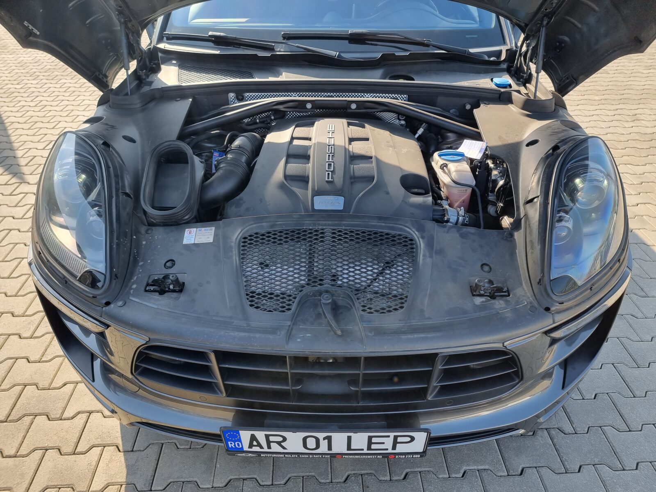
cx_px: 328
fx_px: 455
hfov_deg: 71.6
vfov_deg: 56.8
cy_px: 246
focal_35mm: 24
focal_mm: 6.7
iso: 50
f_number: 1.8
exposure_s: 1/217
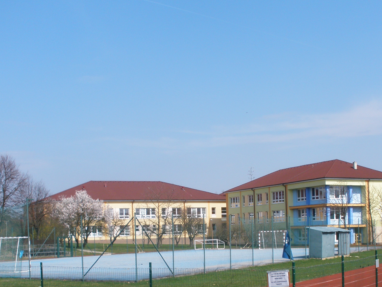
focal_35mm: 58
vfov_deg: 24.9
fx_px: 640
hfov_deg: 33.2
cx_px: 223
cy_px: 223
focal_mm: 6.3
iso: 80
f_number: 5.6
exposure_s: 1/400
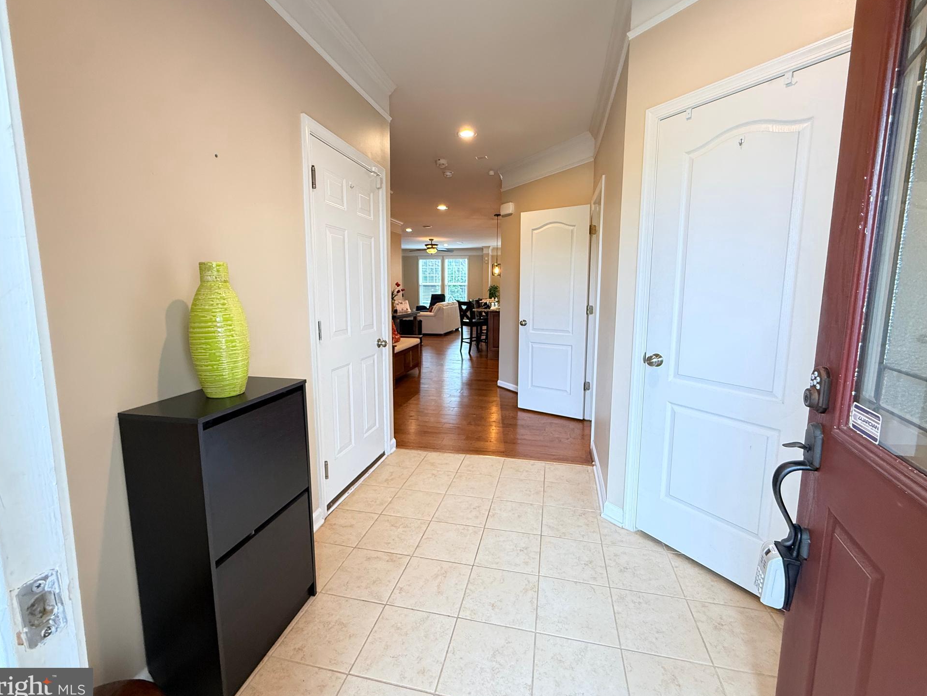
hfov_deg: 98.2
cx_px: 469
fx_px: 402
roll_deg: -0.3
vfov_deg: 81.7
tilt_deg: -6.4
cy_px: 335
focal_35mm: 15
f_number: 2.2
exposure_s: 1/60
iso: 320
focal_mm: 2.22
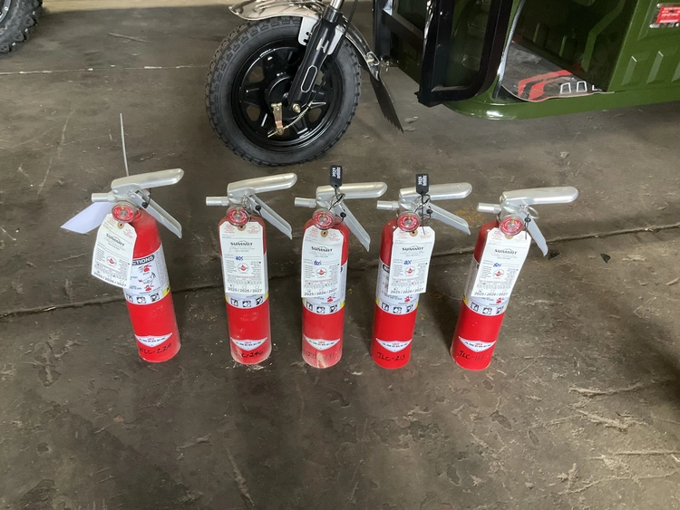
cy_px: 255
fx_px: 570
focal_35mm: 29
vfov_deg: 48.3
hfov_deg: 61.6
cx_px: 340
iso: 250
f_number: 1.8
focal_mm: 3
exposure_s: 1/60
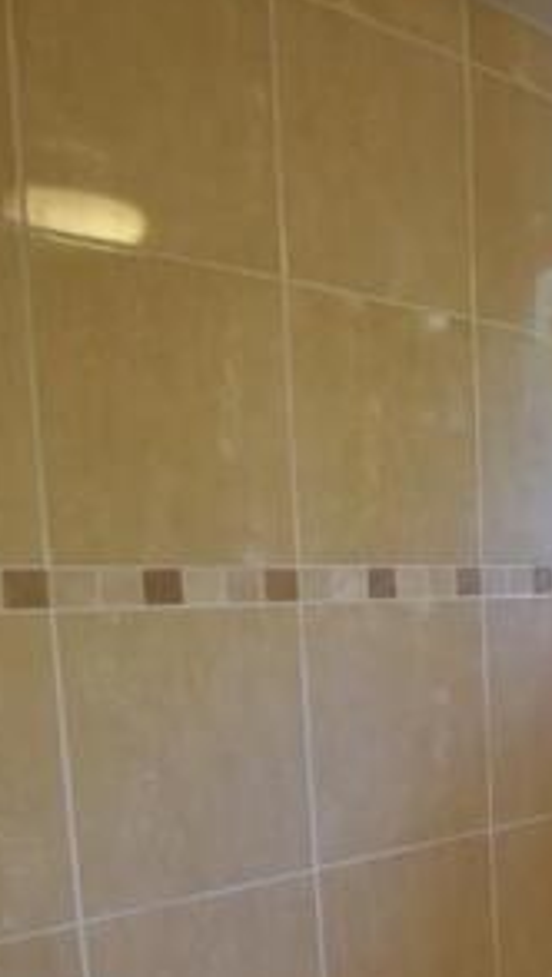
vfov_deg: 54.9
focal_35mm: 35
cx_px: 748
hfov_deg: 27.3
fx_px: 908
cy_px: 686
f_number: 4.5
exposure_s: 1/80
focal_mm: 10
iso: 800
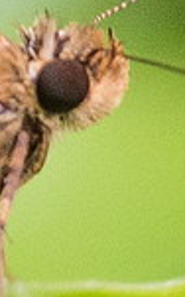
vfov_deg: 0.5
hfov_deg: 0.3
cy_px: 265
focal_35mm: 4004
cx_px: 703
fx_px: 32393
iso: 800
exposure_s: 1/250
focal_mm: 150
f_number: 3.5
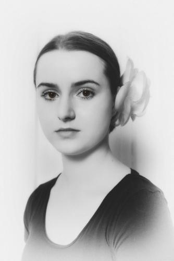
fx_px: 362
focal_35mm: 50
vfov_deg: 39.6
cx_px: 87
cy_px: 130
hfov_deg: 27.0
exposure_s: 1/160
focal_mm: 50
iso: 100
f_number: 6.3
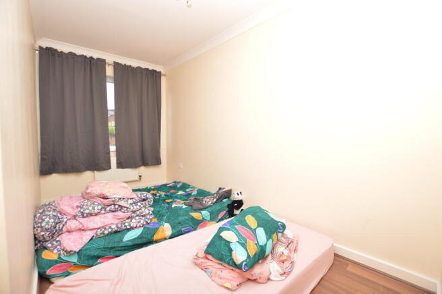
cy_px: 147
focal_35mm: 15
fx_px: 184
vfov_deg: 77.2
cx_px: 221
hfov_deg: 100.4
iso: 200
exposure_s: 1/200
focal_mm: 10
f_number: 3.5
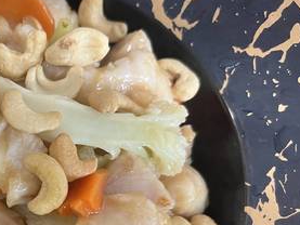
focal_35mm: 55
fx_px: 477
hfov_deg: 32.5
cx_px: 9
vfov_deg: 25.9
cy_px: 195
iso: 250
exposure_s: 1/50
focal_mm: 5.7
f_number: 1.5
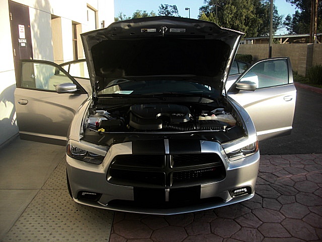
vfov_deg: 39.7
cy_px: 121
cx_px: 161
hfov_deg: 51.4
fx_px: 335
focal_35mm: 36
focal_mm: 6.3
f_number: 2.8
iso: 50
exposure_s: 1/320
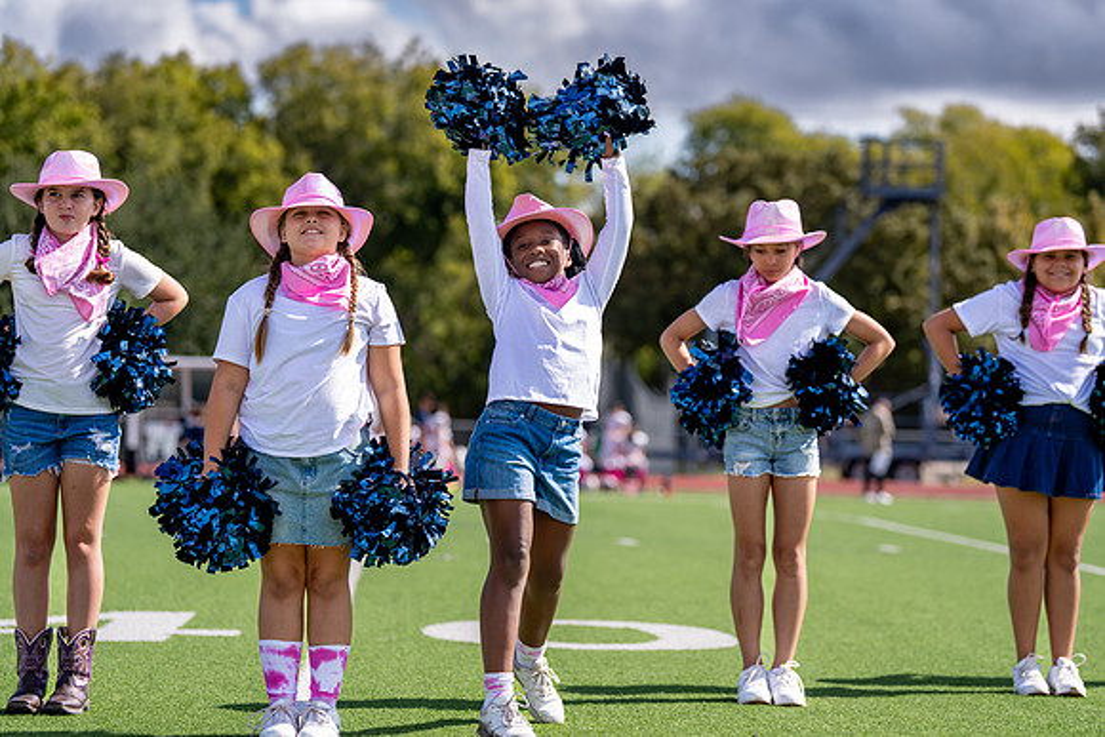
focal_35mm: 111
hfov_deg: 18.4
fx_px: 3419
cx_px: 539
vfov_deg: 12.3
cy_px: 360
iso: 250
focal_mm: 108
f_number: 2.8
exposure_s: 1/4000
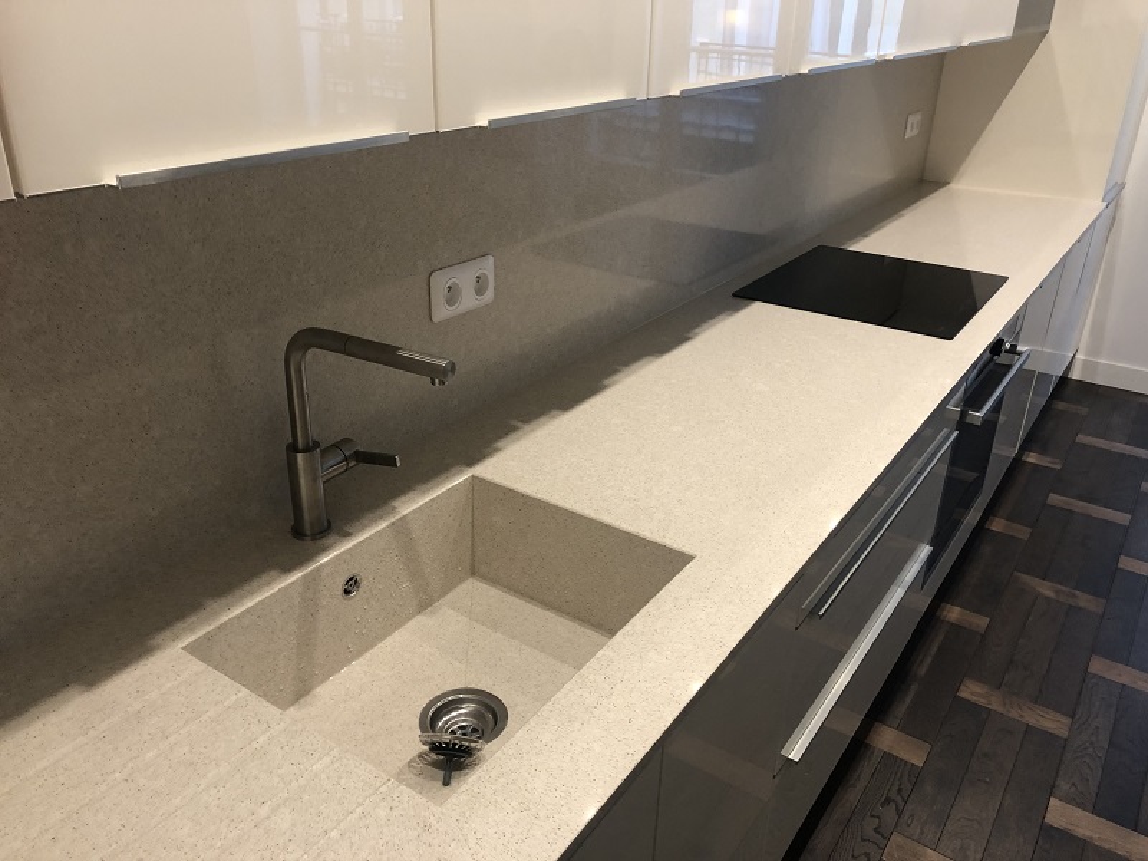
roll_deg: -2.2
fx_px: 929
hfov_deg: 63.4
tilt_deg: -24.4
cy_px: 430
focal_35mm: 28
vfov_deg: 49.7
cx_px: 574
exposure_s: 1/17
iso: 50
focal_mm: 3.99
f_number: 1.8
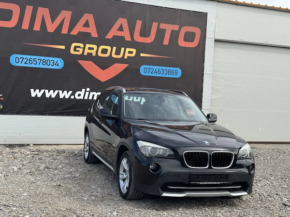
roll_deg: -3.4
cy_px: 108
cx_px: 145
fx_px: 402
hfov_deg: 39.7
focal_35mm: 48
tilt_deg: -1.5
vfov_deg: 30.3
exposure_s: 1/1923
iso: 64
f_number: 1.78
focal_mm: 6.76
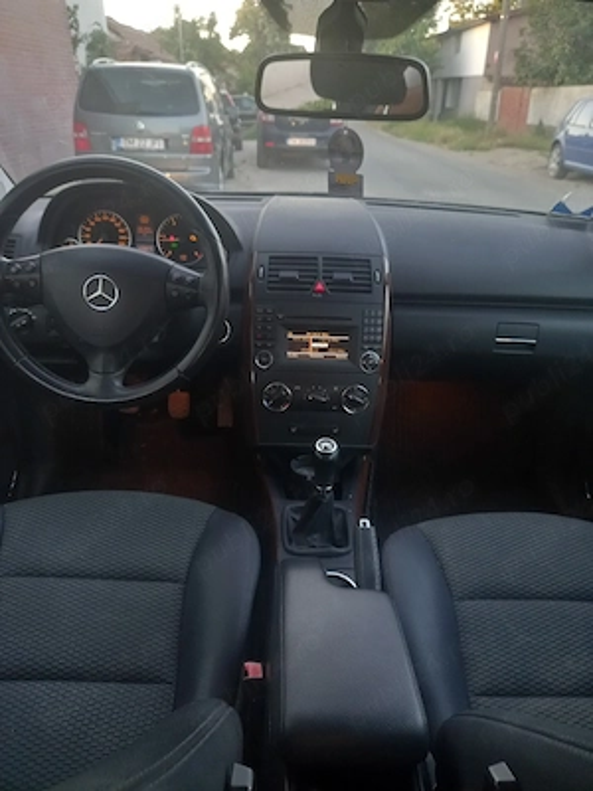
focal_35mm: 25
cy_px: 396
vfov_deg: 69.4
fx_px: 571
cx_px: 296
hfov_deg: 54.9
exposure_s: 1/25
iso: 200
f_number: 2
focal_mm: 4.6
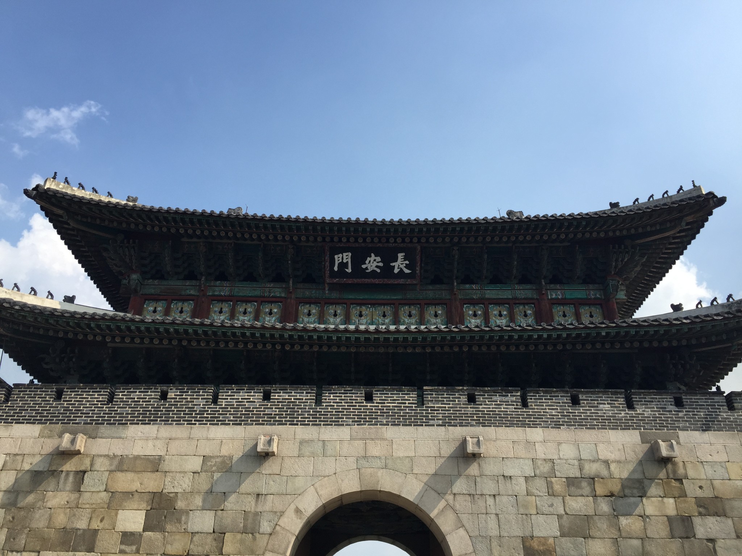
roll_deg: -2.6
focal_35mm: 29
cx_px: 371
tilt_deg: +31.3
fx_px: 622
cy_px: 278
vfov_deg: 48.2
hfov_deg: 61.7
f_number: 2.2
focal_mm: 4.15
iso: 32
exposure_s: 1/1582
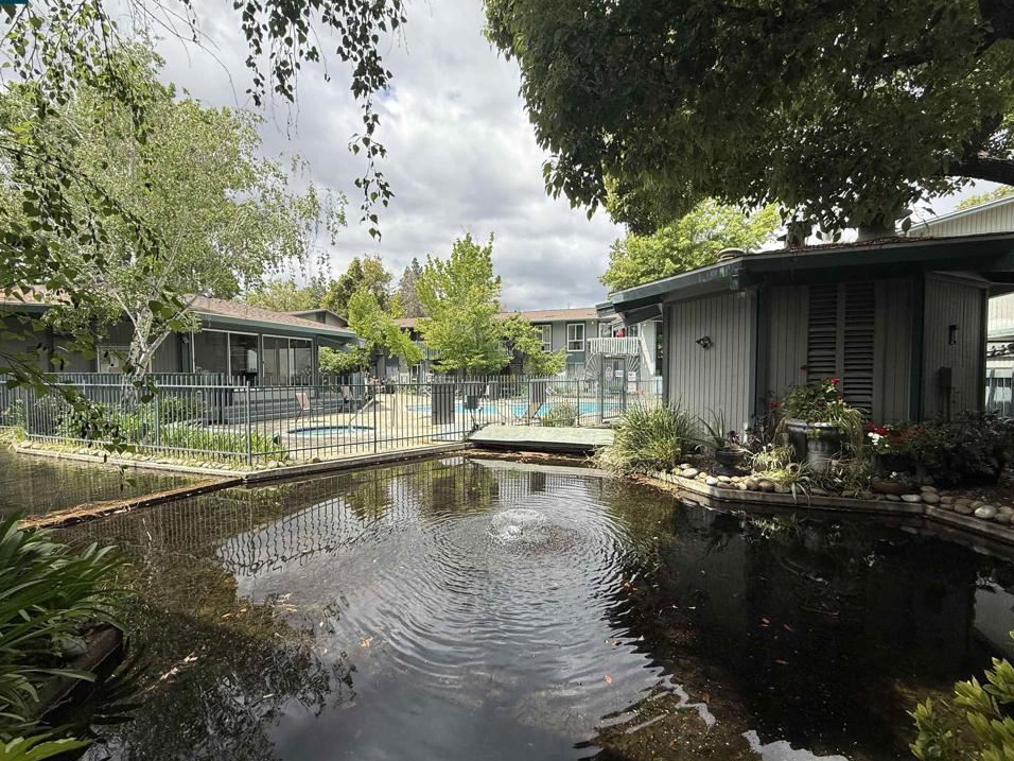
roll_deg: -0.1
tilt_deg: -1.6
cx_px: 501
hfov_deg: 98.2
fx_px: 439
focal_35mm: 15
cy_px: 394
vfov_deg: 81.7
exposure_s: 1/1368
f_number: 2.2
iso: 50
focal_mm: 2.22
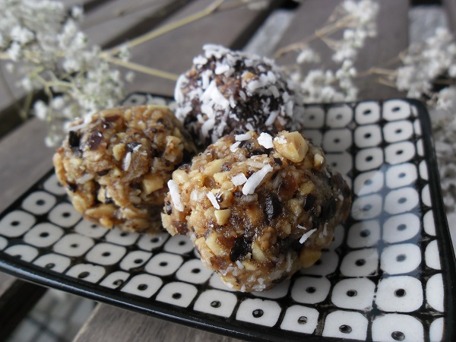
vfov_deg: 51.4
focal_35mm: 27
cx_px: 228
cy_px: 171
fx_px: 356
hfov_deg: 65.3
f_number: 3.5
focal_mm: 4.9
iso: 100
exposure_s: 1/59
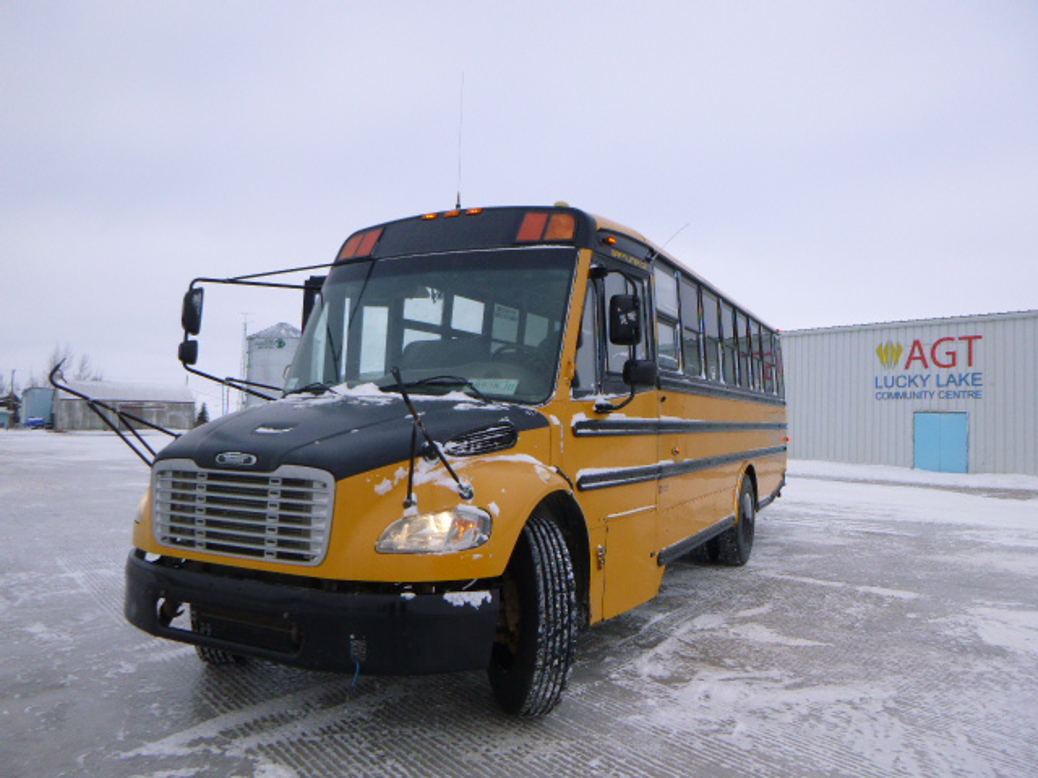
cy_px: 389
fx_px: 750
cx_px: 519
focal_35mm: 25
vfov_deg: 54.9
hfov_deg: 69.4
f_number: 3.9
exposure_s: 1/250
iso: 100
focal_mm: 4.5
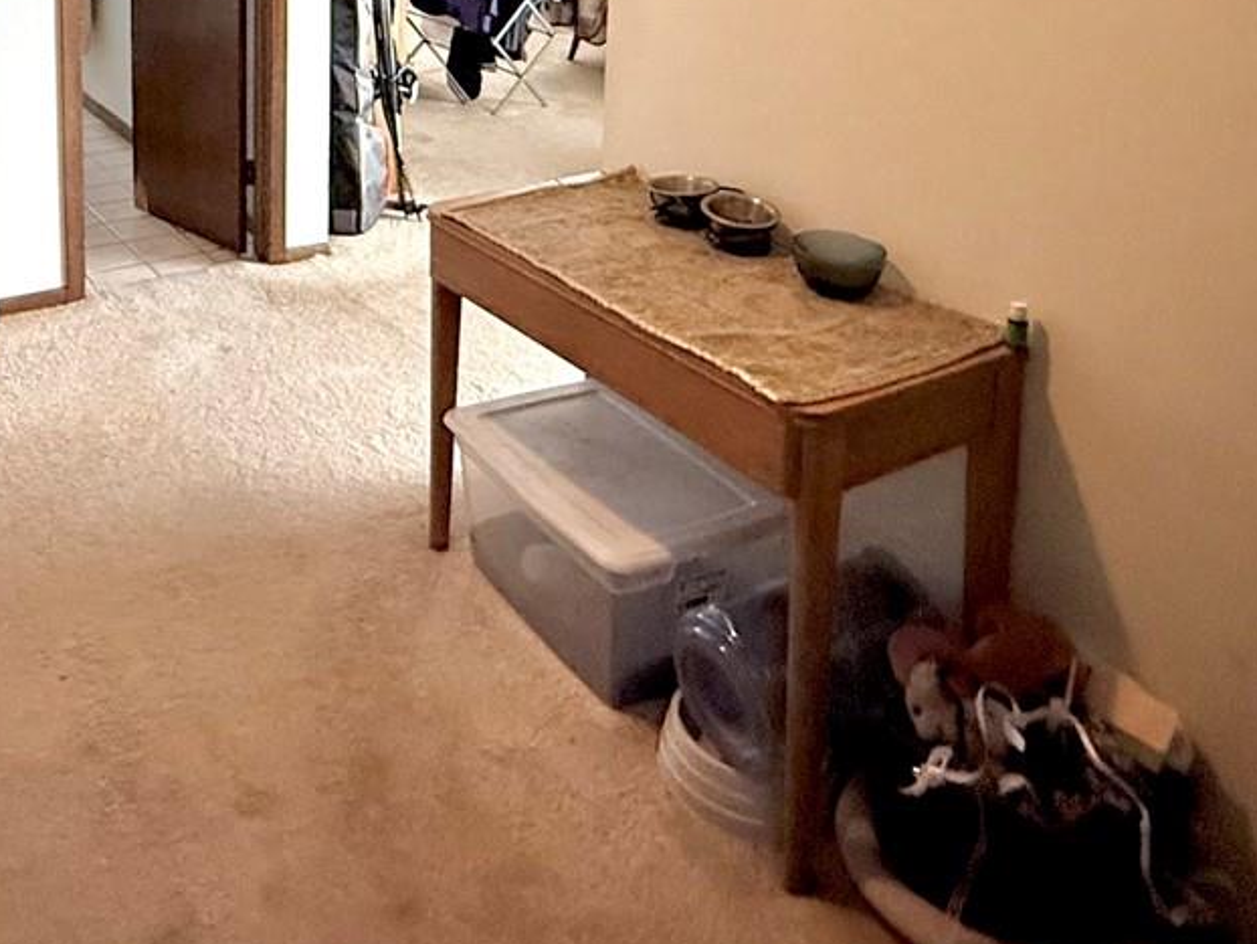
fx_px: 1308
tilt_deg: -6.7
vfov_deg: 35.1
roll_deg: +0.4
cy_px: -46
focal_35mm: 36
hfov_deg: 49.1
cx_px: 299
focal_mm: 2.22
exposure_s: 1/60
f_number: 2.2
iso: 640
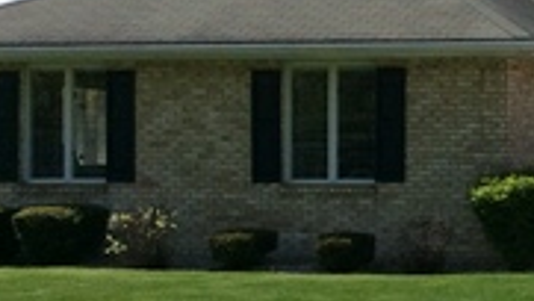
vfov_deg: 9.9
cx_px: 823
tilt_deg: +1.9
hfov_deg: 15.9
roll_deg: +0.9
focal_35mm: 123
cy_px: 139
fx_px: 1742
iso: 32
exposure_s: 1/1845
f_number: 2.4
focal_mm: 3.3
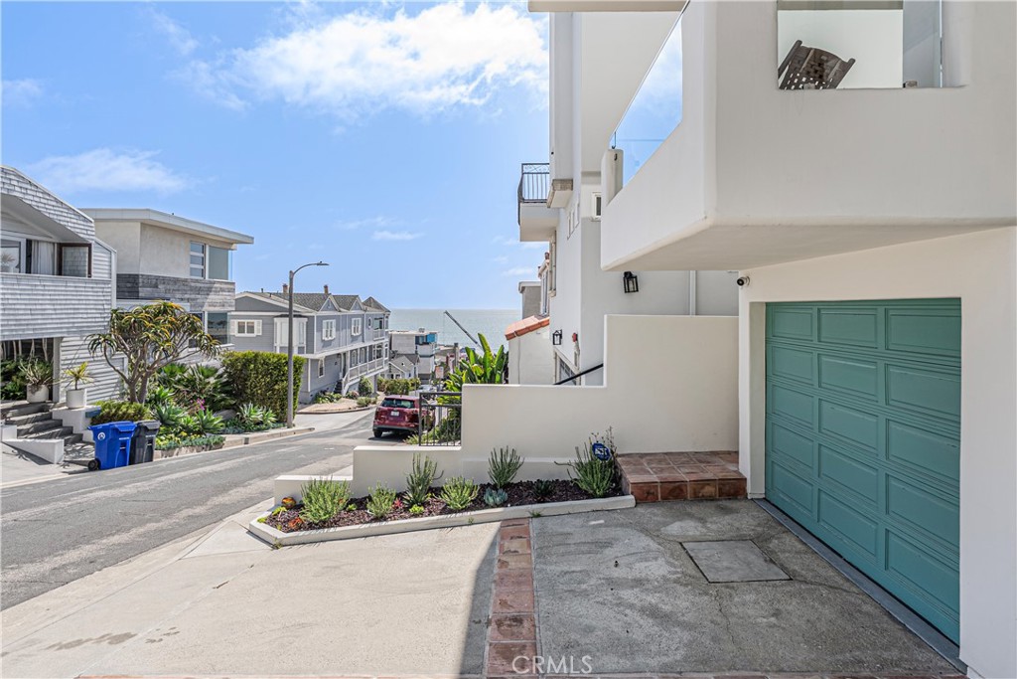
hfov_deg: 96.7
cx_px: 508
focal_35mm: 16
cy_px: 340
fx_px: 452
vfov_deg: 73.8
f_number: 10
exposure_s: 1/125
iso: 100
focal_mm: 16
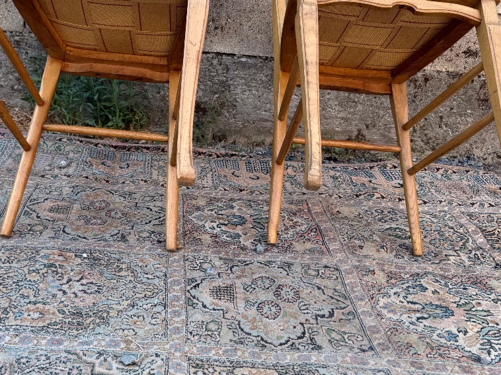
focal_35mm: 38
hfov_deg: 48.8
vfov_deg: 37.6
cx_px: 206
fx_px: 550
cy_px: 160
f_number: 1.78
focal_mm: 6.76
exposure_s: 1/385
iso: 80
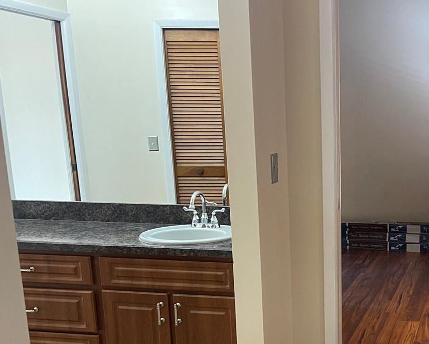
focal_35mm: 47
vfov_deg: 31.4
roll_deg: -0.2
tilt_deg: -12.4
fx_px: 597
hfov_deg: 37.4
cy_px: 270
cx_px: 373
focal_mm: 5.1
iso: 500
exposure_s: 1/60
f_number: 1.6
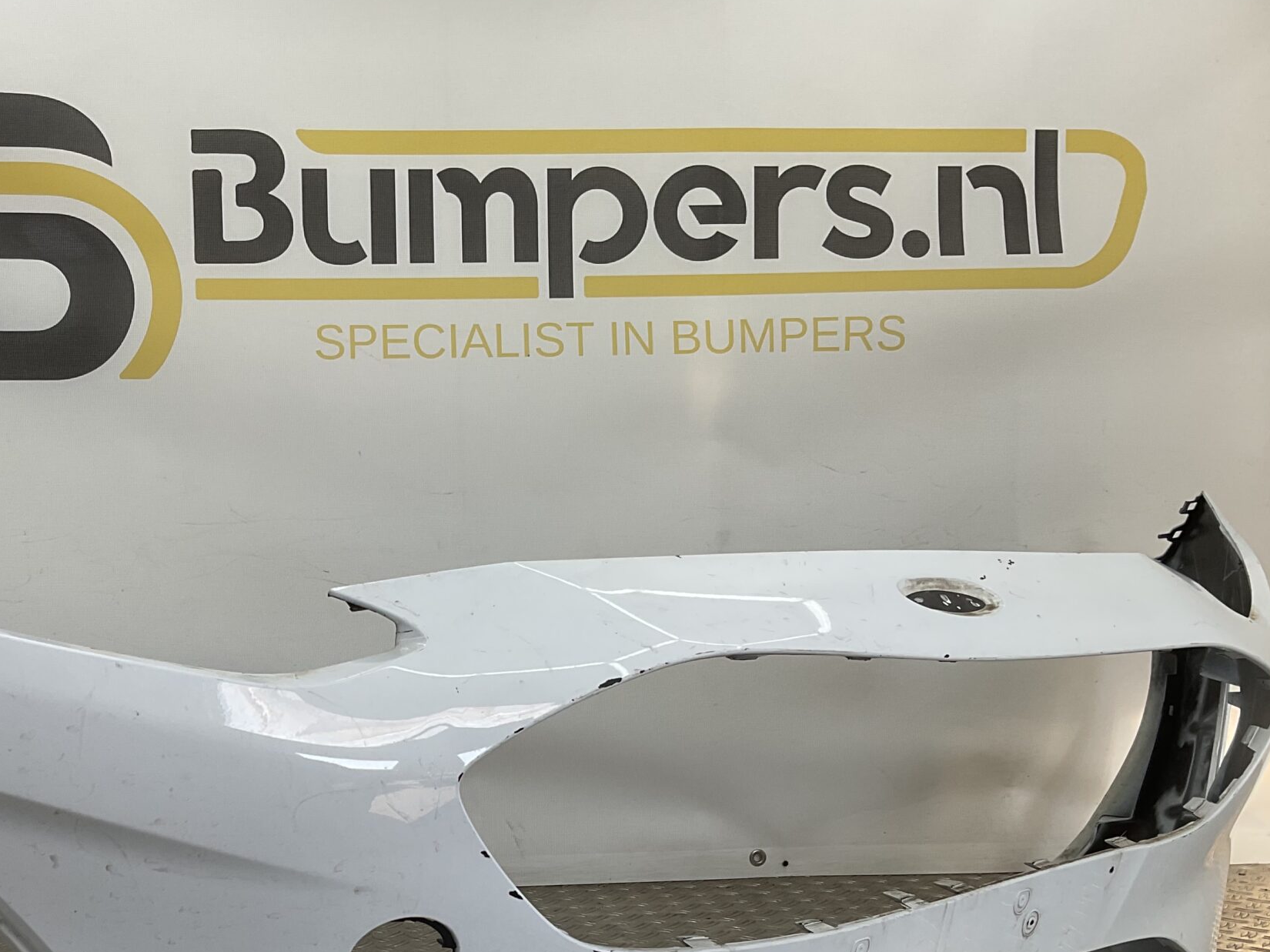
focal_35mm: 45
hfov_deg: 41.2
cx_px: 365
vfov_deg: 31.5
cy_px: 728
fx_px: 1651
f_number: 1.8
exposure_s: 1/276
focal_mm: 3
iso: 16
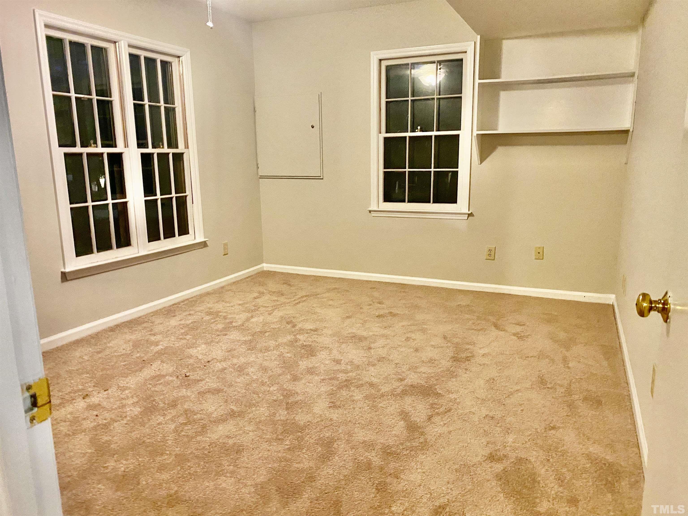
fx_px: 517
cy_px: 258
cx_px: 344
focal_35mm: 26
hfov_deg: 67.3
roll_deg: -0.5
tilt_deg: -10.2
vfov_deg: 53.1
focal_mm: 4.25
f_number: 1.8
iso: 640
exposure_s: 1/30
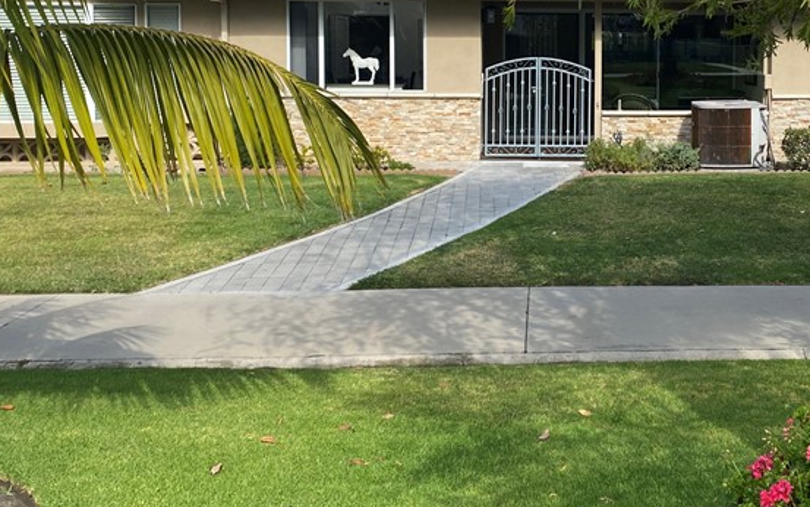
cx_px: 573
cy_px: 125
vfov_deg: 25.1
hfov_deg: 38.9
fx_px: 1126
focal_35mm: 51
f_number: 1.8
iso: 32
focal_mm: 4.25
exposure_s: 1/1629
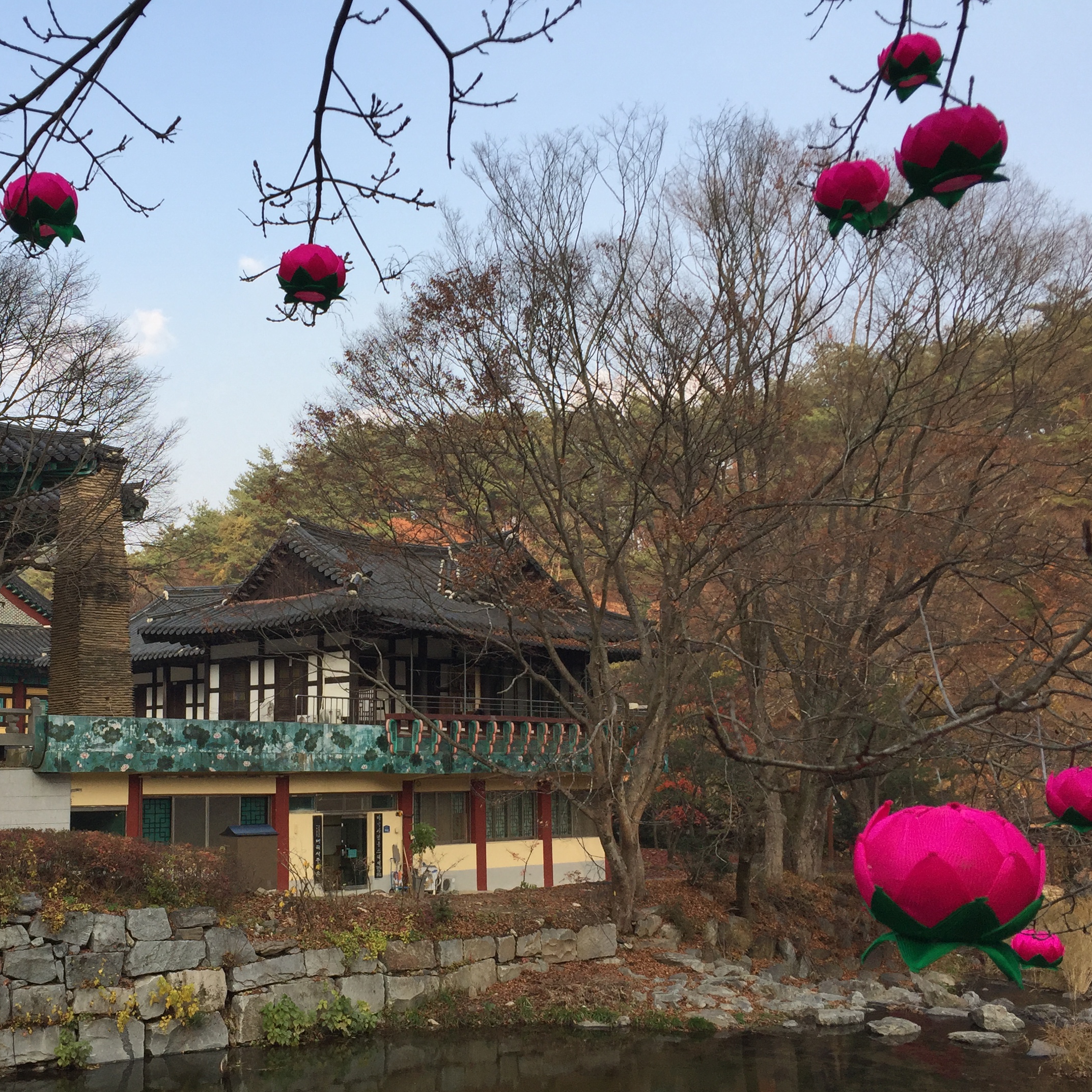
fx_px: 1392
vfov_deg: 42.7
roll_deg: -1.7
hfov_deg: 42.2
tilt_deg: +5.6
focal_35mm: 39
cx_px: 354
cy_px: 621
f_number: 2.2
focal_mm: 4.15
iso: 32
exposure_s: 1/608
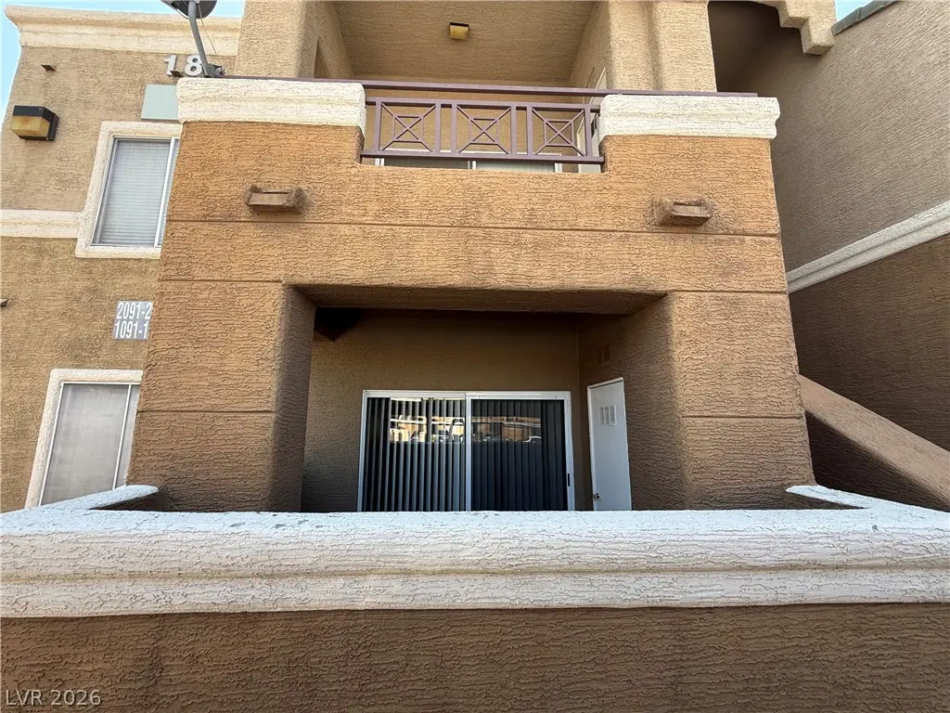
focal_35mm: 14
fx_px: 384
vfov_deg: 85.7
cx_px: 475
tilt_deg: +9.9
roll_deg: -1.1
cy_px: 356
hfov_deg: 102.1
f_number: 2.2
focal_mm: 2.22
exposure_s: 1/195
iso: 50
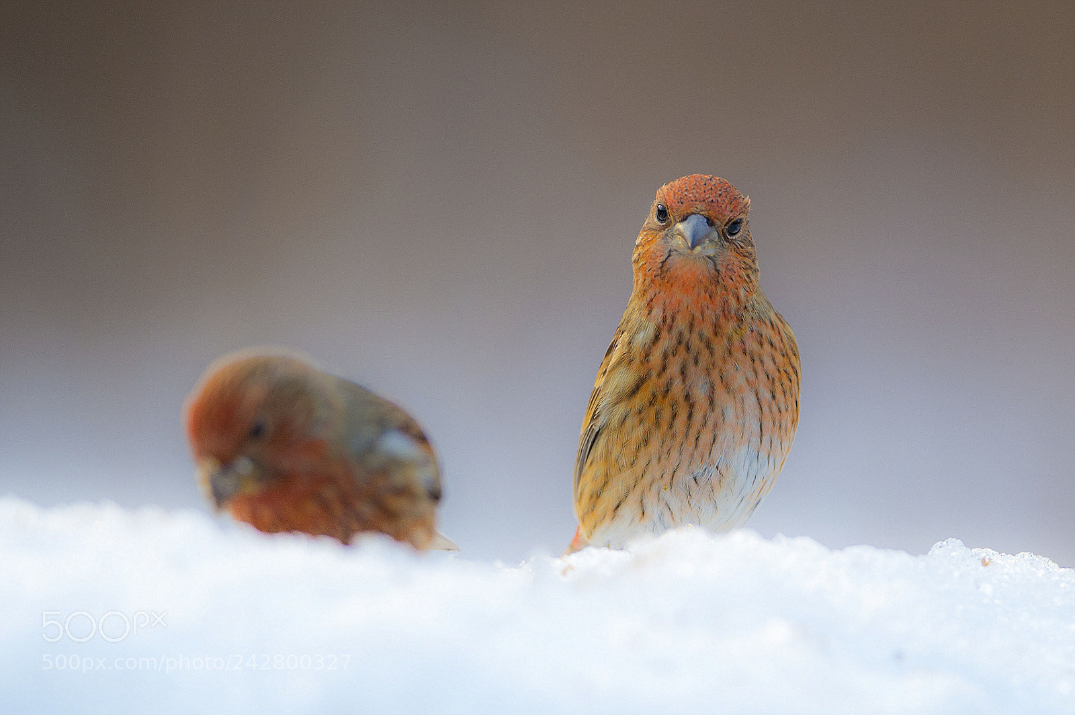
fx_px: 17901
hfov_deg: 3.4
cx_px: 538
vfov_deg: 2.3
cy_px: 358
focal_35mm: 600
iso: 500
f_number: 4
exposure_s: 1/640
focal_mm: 600
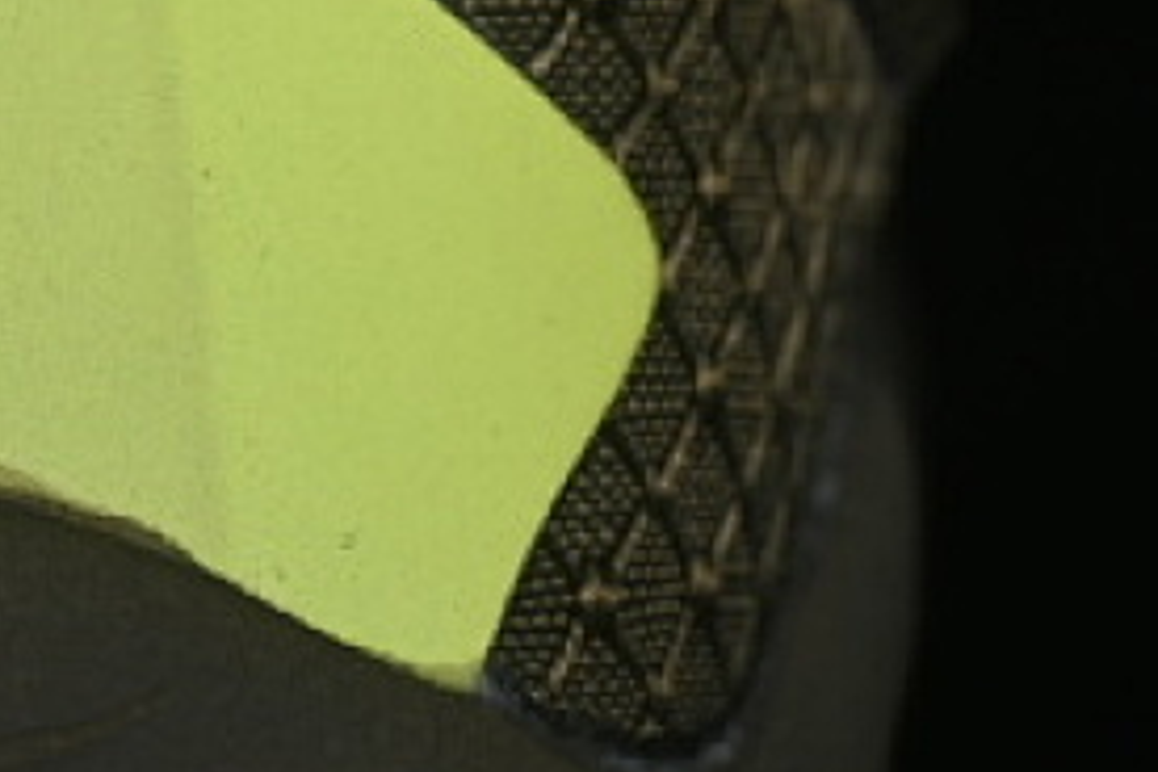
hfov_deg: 7.0
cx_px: -227
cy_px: -218
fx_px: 9456
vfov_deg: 4.7
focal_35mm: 294
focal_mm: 50
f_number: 6.3
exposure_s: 1/50
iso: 160
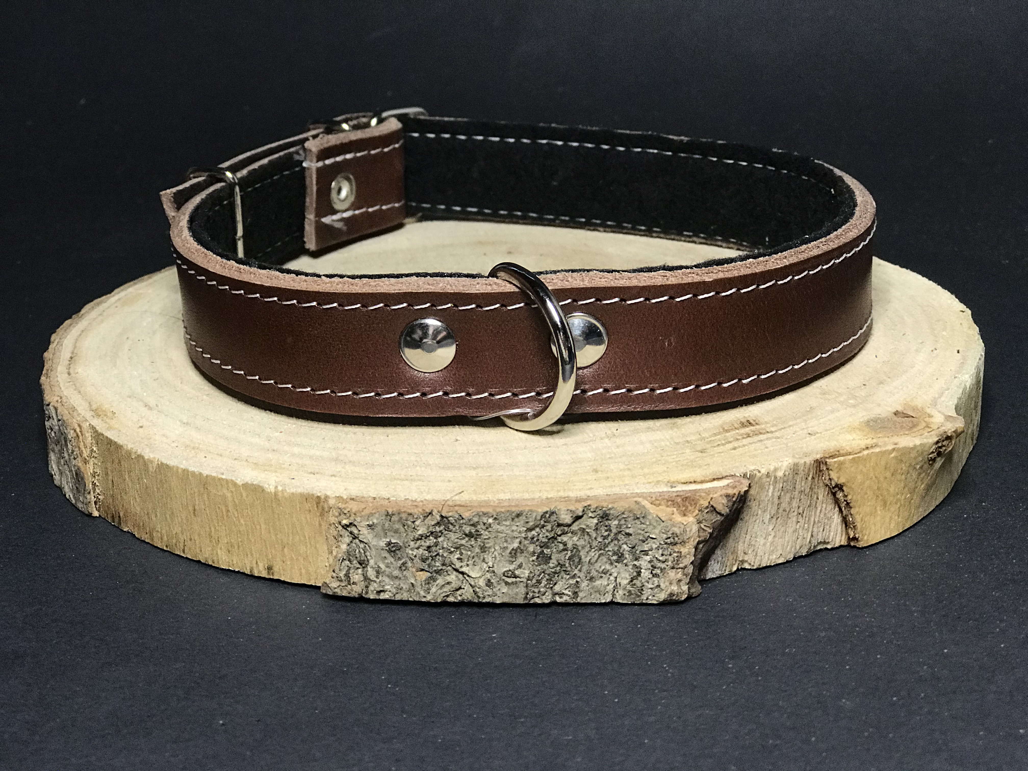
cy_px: 386
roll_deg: +2.7
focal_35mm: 57
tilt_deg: -22.4
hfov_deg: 33.8
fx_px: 1693
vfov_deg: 25.7
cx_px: 514
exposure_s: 1/50
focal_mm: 6.6
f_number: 2.8
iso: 160
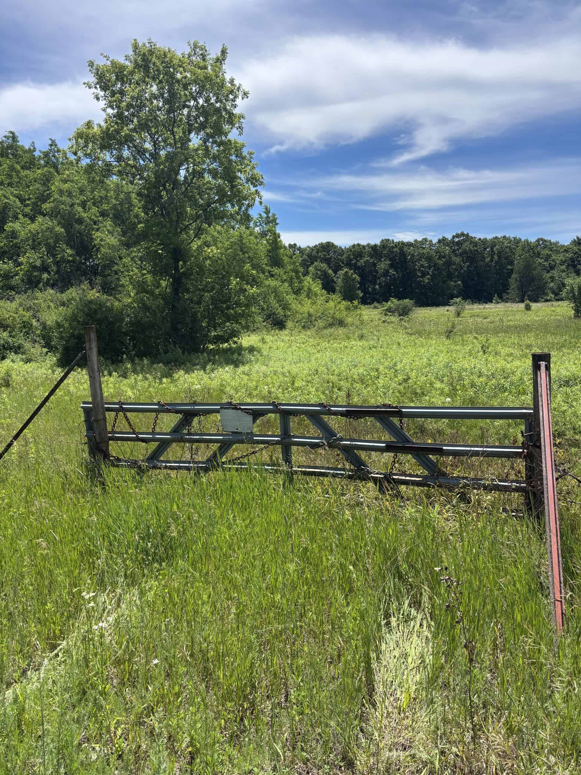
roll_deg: +2.2
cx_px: 290
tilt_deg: -7.5
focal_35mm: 26
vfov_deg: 67.3
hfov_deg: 53.1
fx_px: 582
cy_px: 388
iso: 50
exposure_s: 1/3021
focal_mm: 5.96
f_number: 1.6
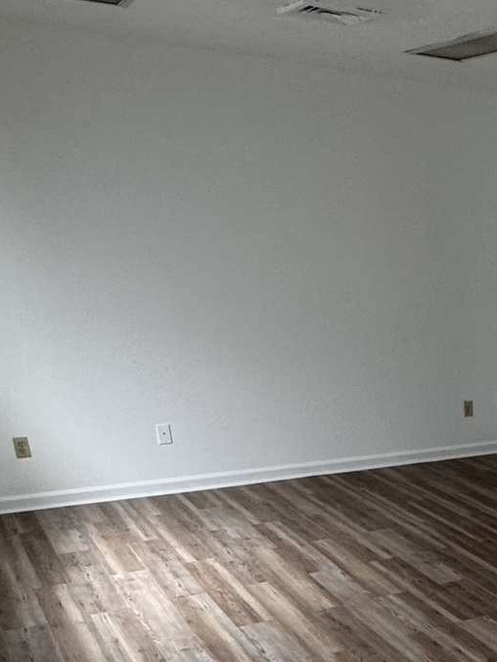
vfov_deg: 37.3
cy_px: 617
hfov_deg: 26.0
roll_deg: -1.6
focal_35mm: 47
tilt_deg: -24.0
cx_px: 661
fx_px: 899
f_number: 2.2
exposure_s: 1/60
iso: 160
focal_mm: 2.22
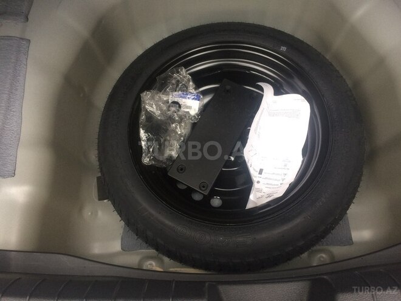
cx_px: 200
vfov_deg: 48.2
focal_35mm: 29
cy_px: 150
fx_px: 336
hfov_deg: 61.7
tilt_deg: -70.1
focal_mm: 4.15
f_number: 2.2
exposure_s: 1/33
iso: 125
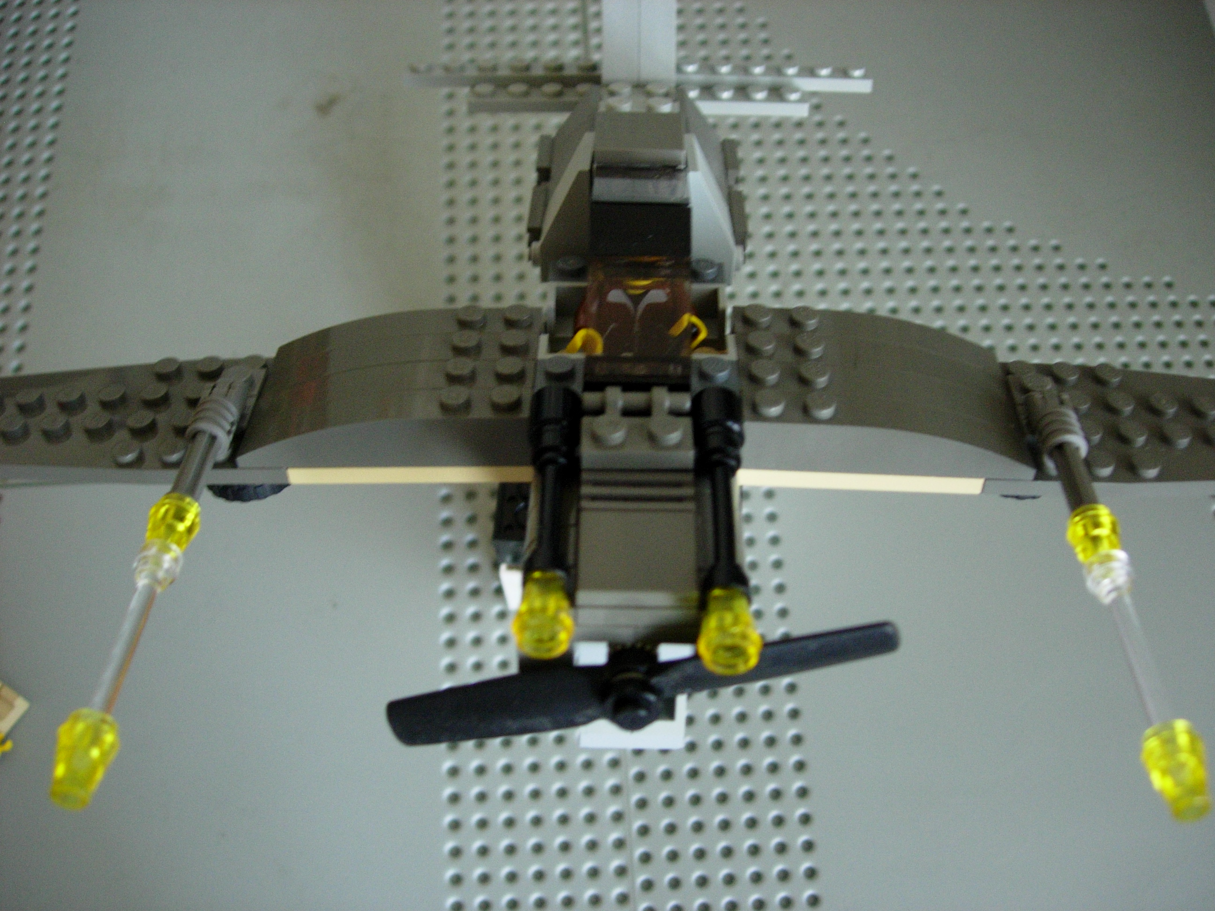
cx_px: 608
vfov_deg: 37.7
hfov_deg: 49.0
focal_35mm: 38
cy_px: 456
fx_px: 1334
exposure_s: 1/30.2
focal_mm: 7.8
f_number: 2.8
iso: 200
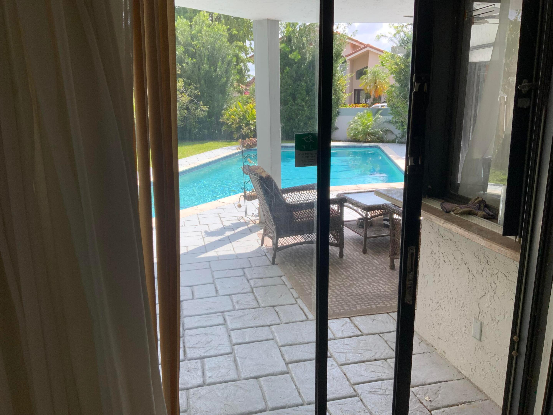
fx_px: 463
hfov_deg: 61.7
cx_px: 276
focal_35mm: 29
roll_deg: -0.2
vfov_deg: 48.2
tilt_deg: -13.4
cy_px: 208
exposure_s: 1/383
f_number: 1.8
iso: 16
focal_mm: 3
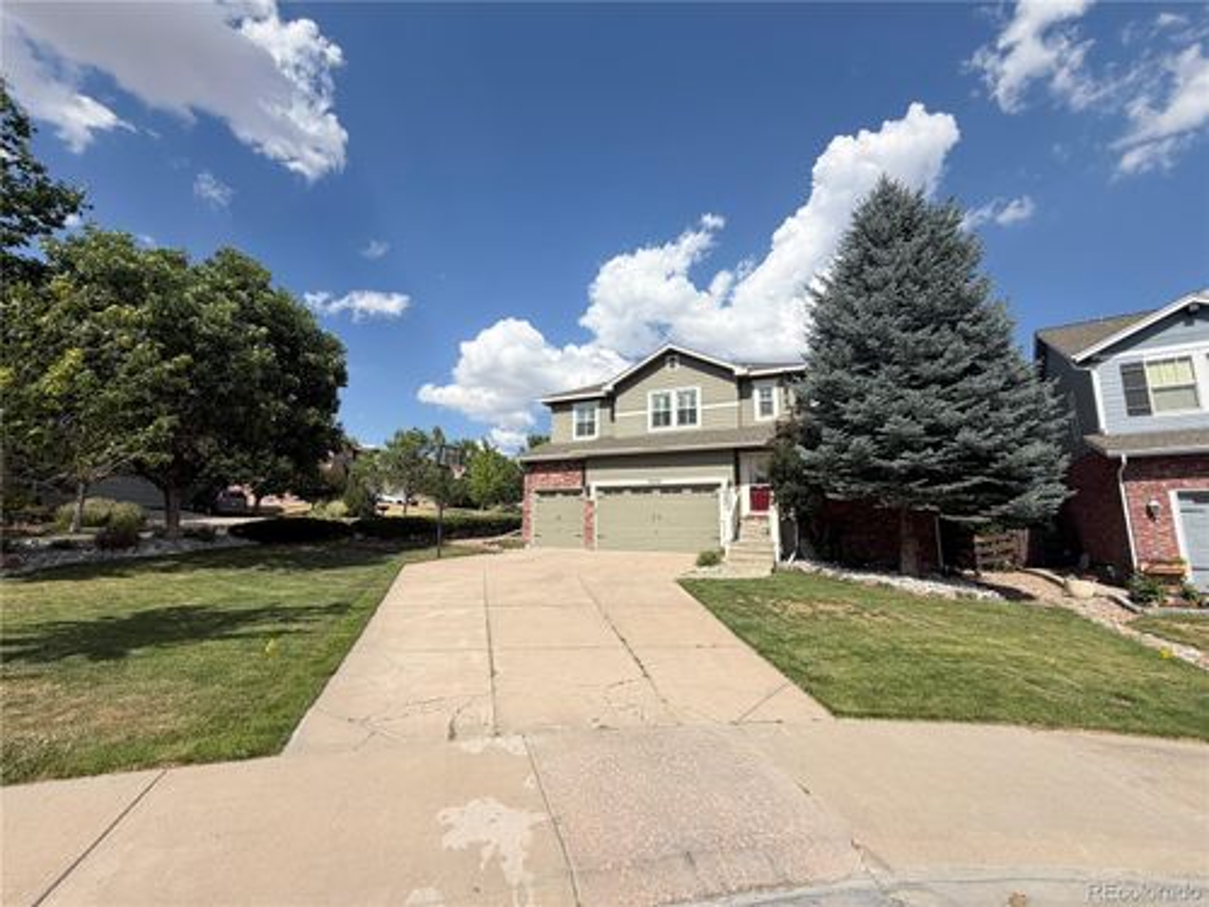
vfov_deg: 85.7
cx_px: 604
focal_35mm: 14
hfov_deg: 102.1
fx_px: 489
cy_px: 454
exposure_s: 1/1211
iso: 20
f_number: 2.2
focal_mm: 2.22
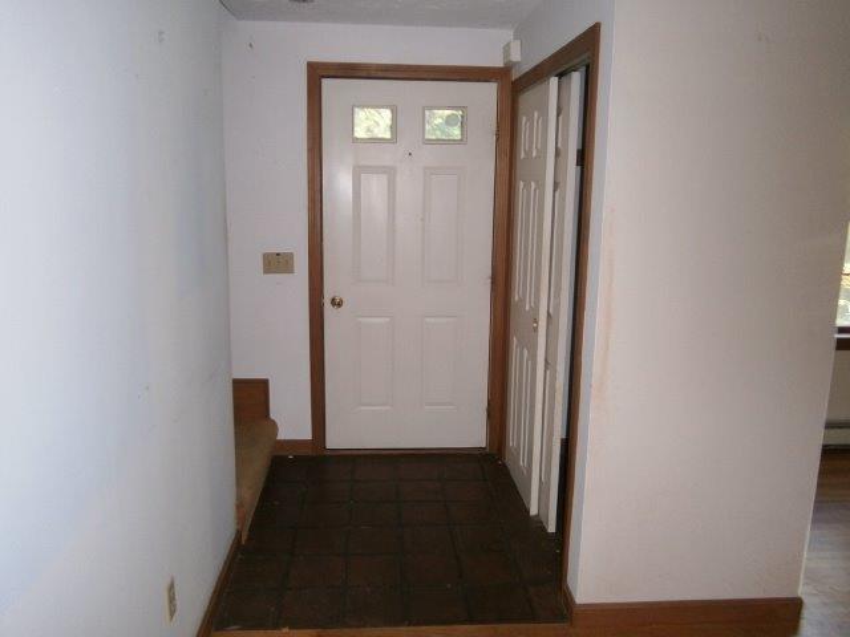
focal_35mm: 26
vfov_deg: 53.1
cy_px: 318
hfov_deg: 67.3
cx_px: 425
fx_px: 638
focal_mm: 4.7
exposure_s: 1/30
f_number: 2.8
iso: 125
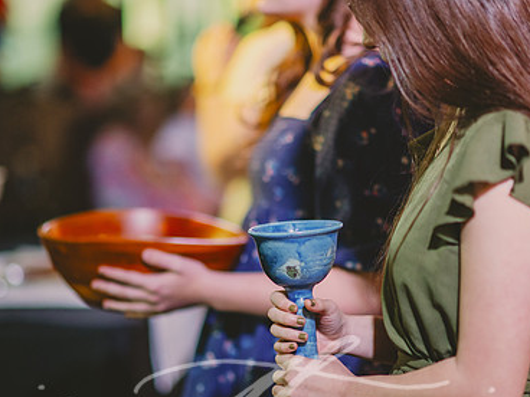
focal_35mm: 129
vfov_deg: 11.5
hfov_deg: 15.3
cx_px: 277
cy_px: 254
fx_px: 1975
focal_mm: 85
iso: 640
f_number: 1.4
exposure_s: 1/200
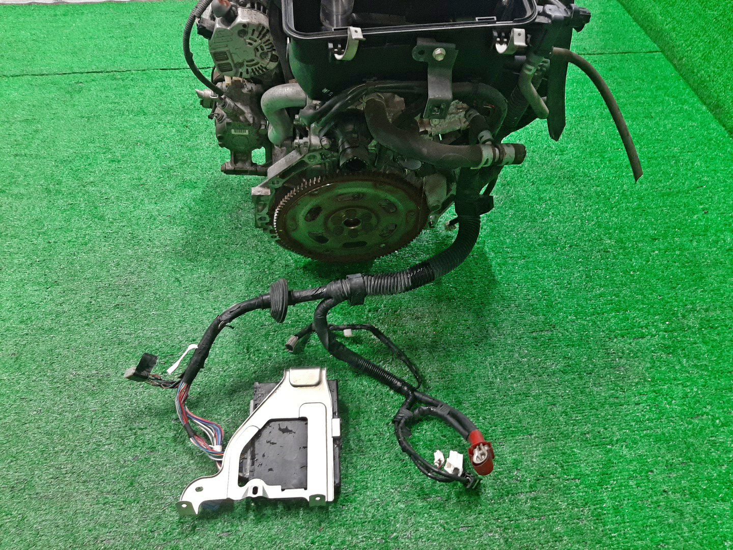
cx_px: 366
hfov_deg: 67.3
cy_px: 275
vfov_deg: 53.1
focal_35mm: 26
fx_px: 551
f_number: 1.7
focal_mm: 3.93
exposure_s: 1/50
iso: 163
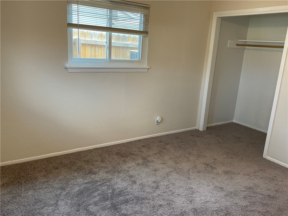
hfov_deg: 61.7
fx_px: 241
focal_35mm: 29
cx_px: 144
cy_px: 108
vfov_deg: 48.2
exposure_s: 1/60
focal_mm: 3
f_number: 1.8
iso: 50
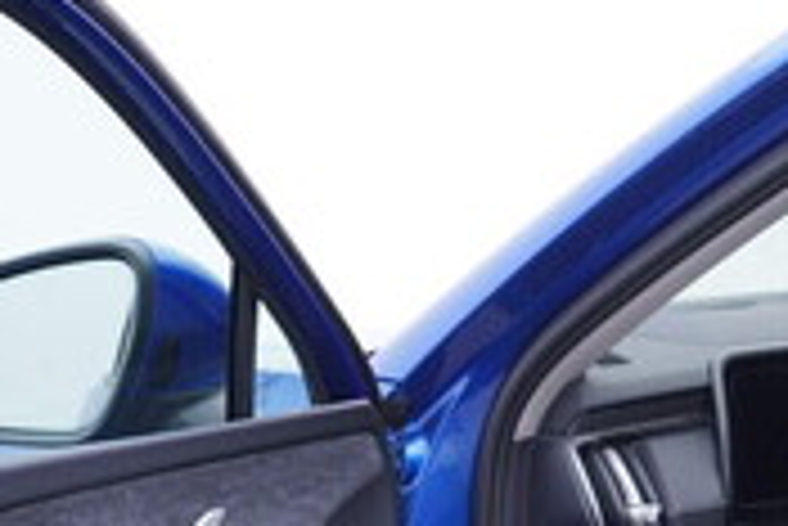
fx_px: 2475
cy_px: 668
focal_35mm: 113
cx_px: 410
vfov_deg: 11.8
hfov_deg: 18.1
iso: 125
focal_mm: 24
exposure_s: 1/50
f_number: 3.2
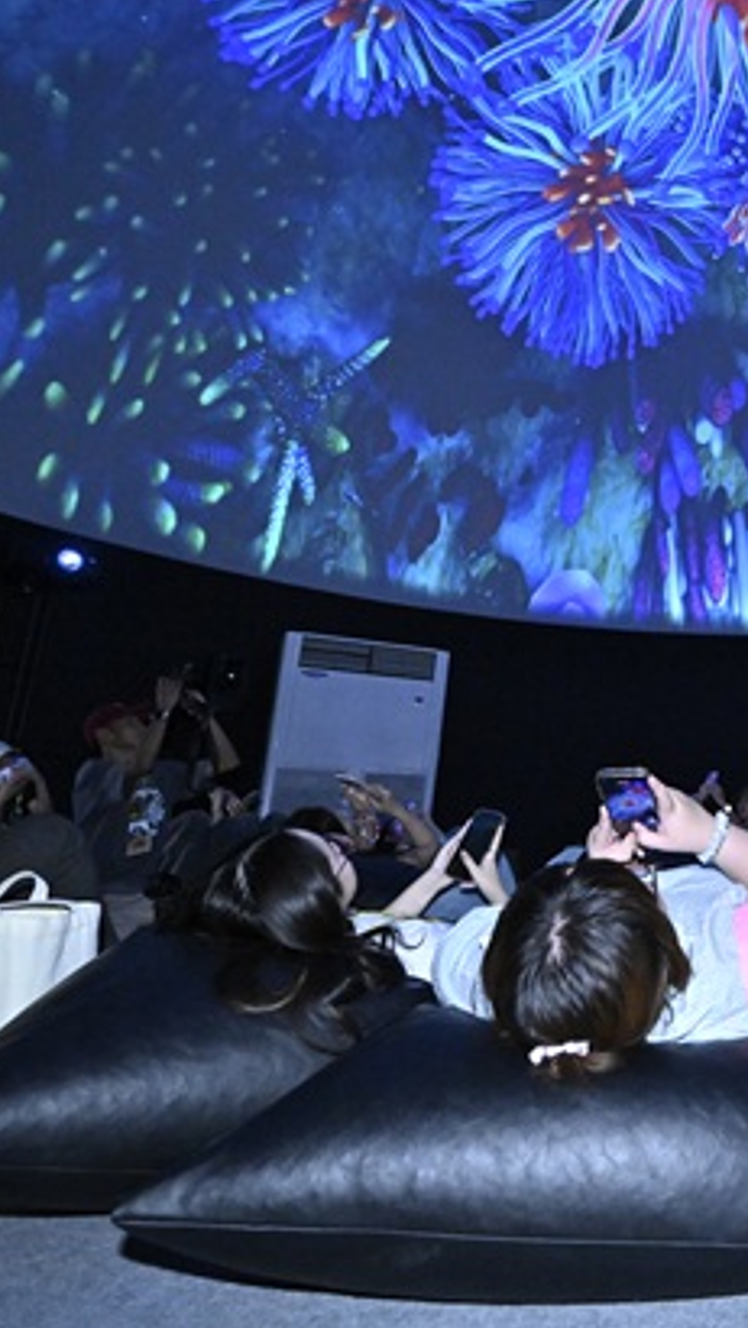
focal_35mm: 25
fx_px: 880
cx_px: 803
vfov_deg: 73.9
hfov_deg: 38.8
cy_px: 615
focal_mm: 14
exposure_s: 1/100
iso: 5000
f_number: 4
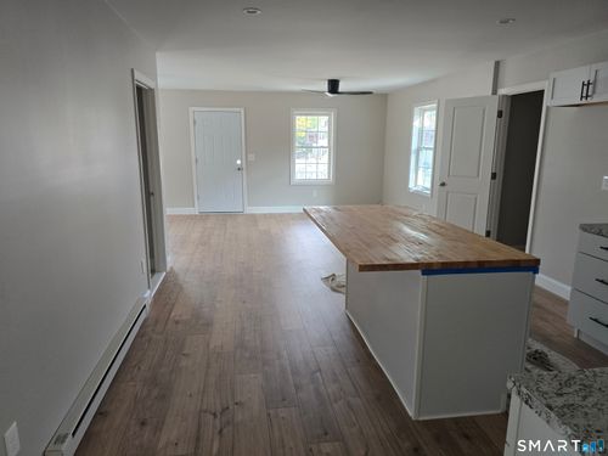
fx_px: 404
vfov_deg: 58.9
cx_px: 304
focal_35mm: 23
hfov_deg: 73.9
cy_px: 228
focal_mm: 6.3
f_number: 1.7
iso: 200
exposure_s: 1/180
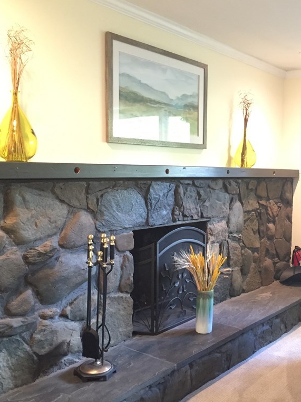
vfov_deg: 47.9
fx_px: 452
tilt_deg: -4.1
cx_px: 217
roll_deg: -1.7
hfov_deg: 36.2
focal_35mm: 39
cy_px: 200
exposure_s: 1/15
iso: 250
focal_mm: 4.15
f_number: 2.2
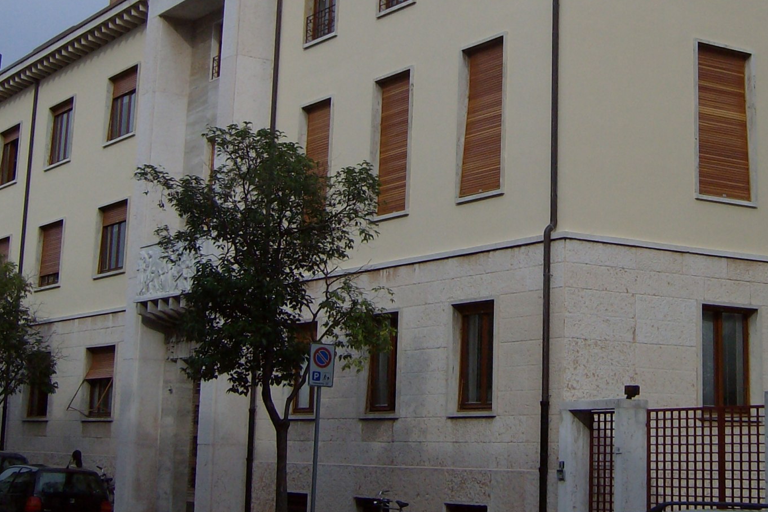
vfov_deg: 19.2
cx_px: 505
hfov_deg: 28.7
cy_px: 97
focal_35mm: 70
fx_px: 1493
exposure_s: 1/833
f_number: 5.1
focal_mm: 7.7
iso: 100
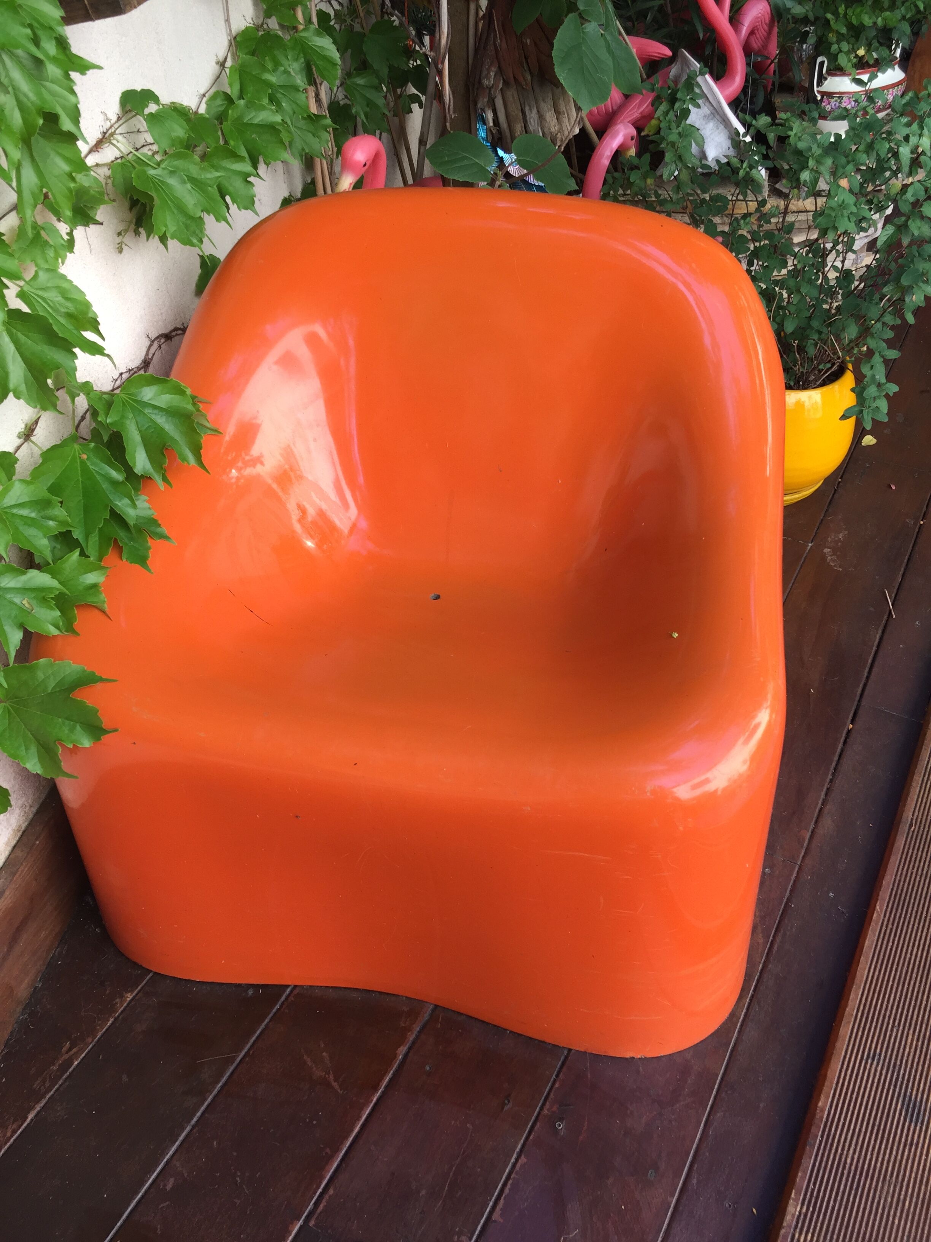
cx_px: 466
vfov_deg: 61.7
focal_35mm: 29
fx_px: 1040
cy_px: 621
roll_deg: +1.0
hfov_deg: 48.2
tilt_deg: -40.9
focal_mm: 4.15
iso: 32
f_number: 2.2
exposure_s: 1/113
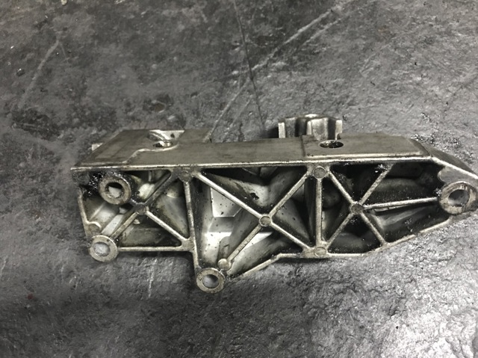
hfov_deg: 63.5
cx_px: 239
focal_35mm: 28
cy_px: 179
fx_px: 386
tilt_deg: -68.2
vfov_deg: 49.7
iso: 80
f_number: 1.8
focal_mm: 3.99
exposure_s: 1/4
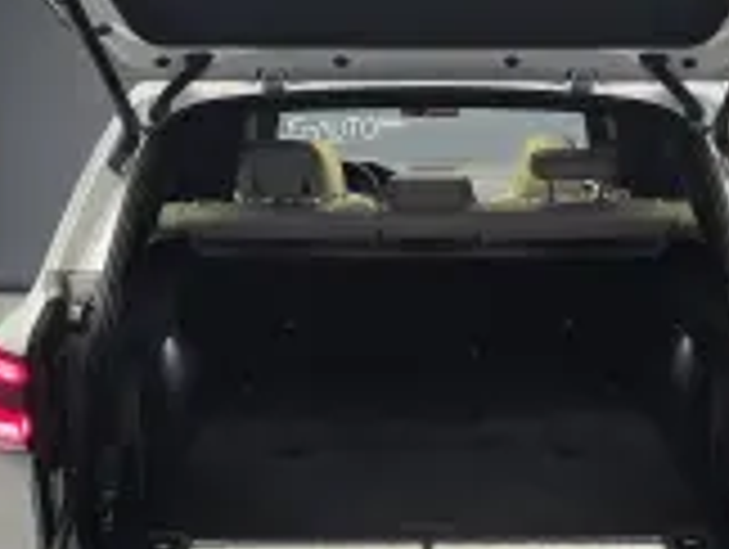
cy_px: 315
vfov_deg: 28.6
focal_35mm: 51
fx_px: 1076
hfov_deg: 37.3
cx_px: 436
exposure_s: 1/180
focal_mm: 6.3
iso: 200
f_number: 1.7
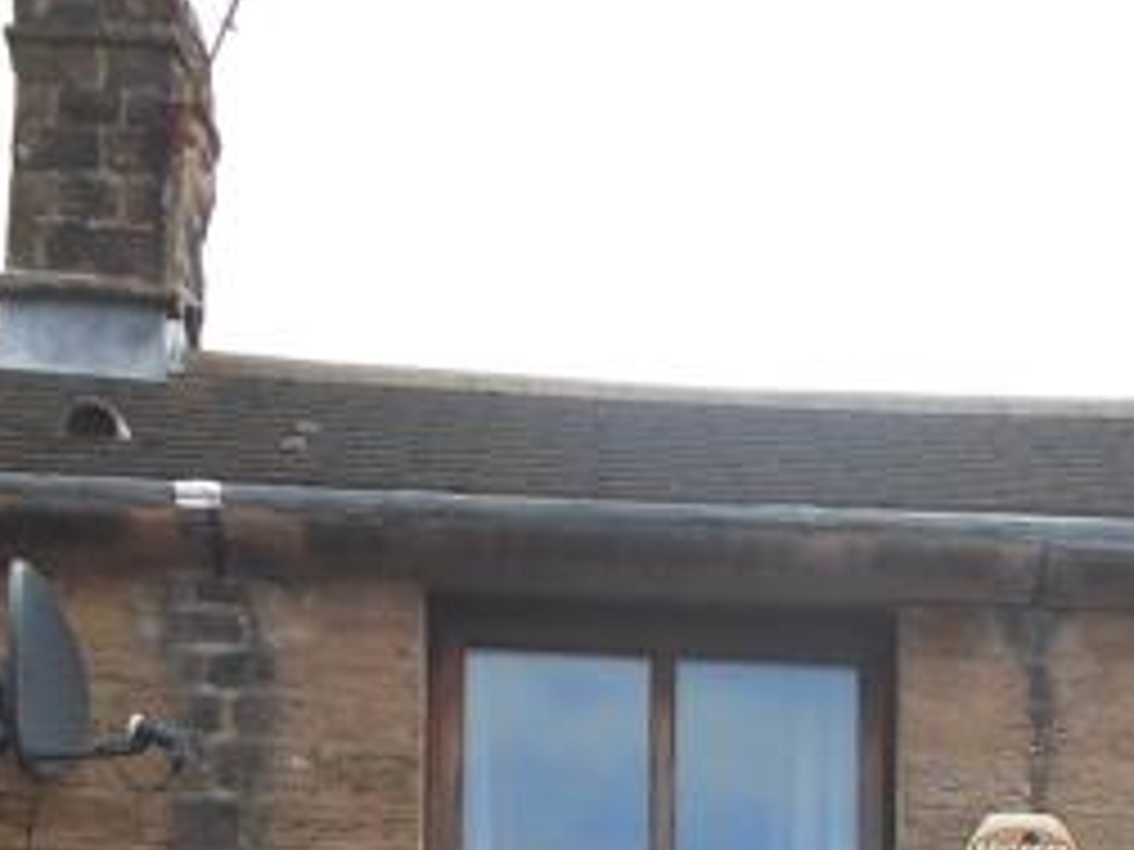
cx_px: 1102
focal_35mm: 118
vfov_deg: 11.9
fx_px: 3866
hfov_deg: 16.4
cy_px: 1367
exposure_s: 1/400
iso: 80
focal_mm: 5.2
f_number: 3.3
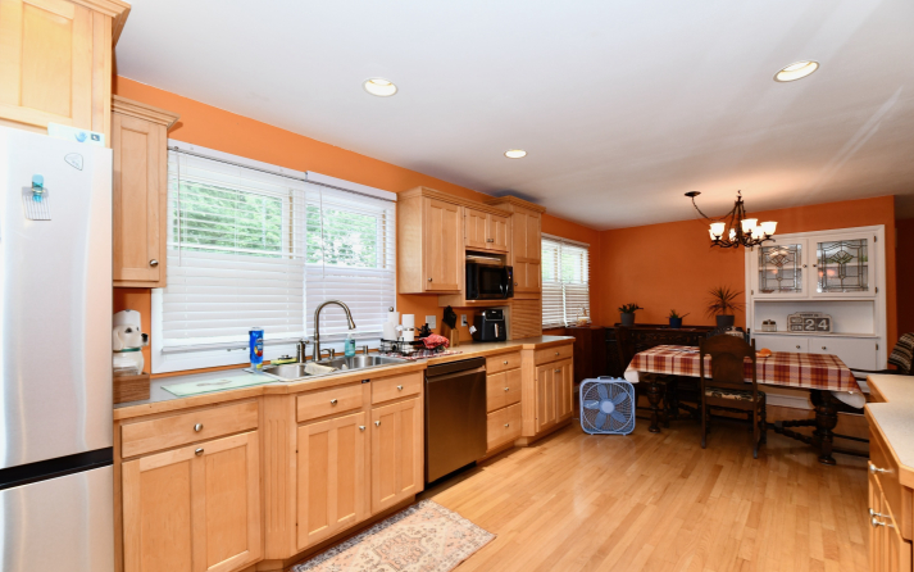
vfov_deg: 74.7
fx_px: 374
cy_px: 310
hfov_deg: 101.4
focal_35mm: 15
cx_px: 476
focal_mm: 14
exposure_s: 1/60
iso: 640
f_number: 6.3
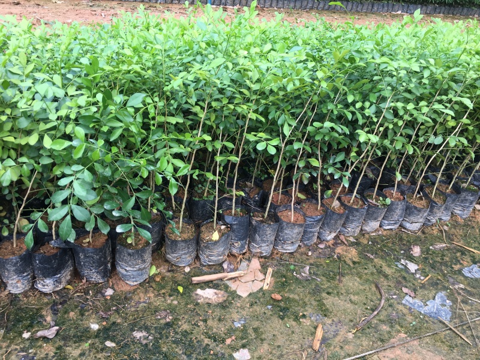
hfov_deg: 61.7
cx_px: 240
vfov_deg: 48.2
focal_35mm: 29
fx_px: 402
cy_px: 180
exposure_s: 1/105
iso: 25
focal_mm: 4.15
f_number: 2.2
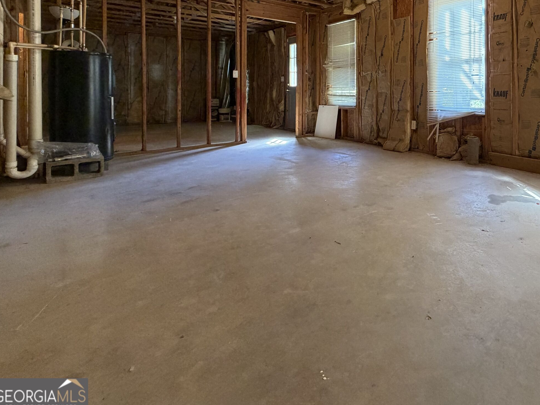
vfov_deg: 57.3
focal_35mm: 22
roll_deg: -0.1
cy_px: 92
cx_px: 417
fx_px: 343
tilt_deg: -1.3
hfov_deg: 70.3
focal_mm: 2.22
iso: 320
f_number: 2.2
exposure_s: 1/60
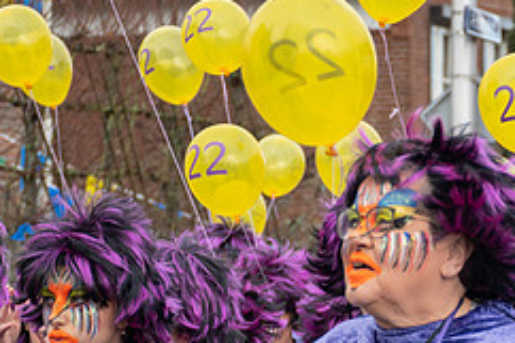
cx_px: 496
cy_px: 333
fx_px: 4117
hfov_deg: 7.1
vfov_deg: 4.8
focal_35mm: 288
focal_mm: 80
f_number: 5.3
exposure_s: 1/640
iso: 400
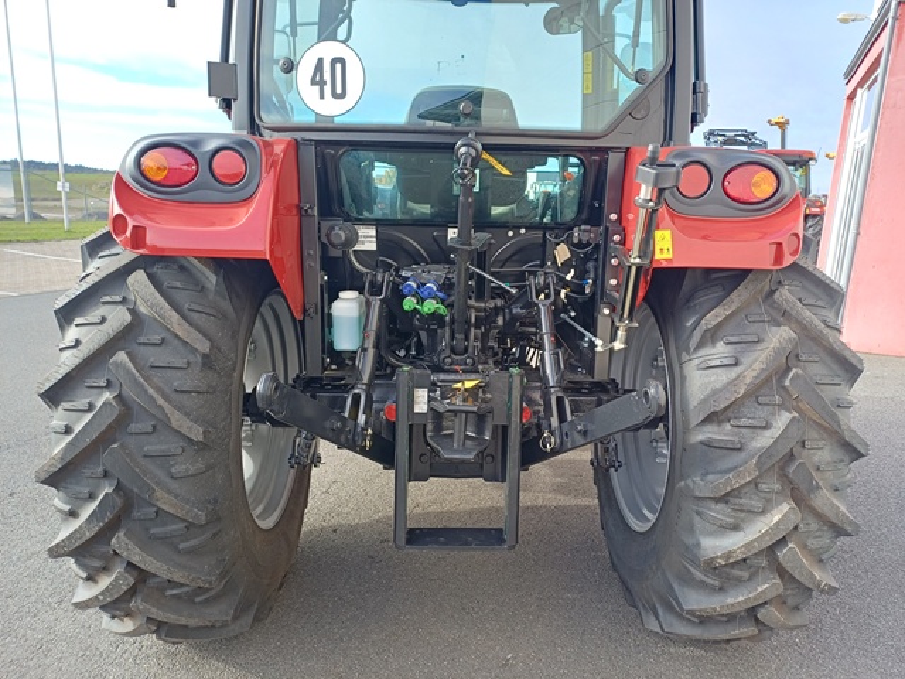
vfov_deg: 54.9
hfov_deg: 69.4
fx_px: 654
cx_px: 452
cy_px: 340
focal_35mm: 25
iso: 50
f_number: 1.8
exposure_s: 1/110
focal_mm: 4.65
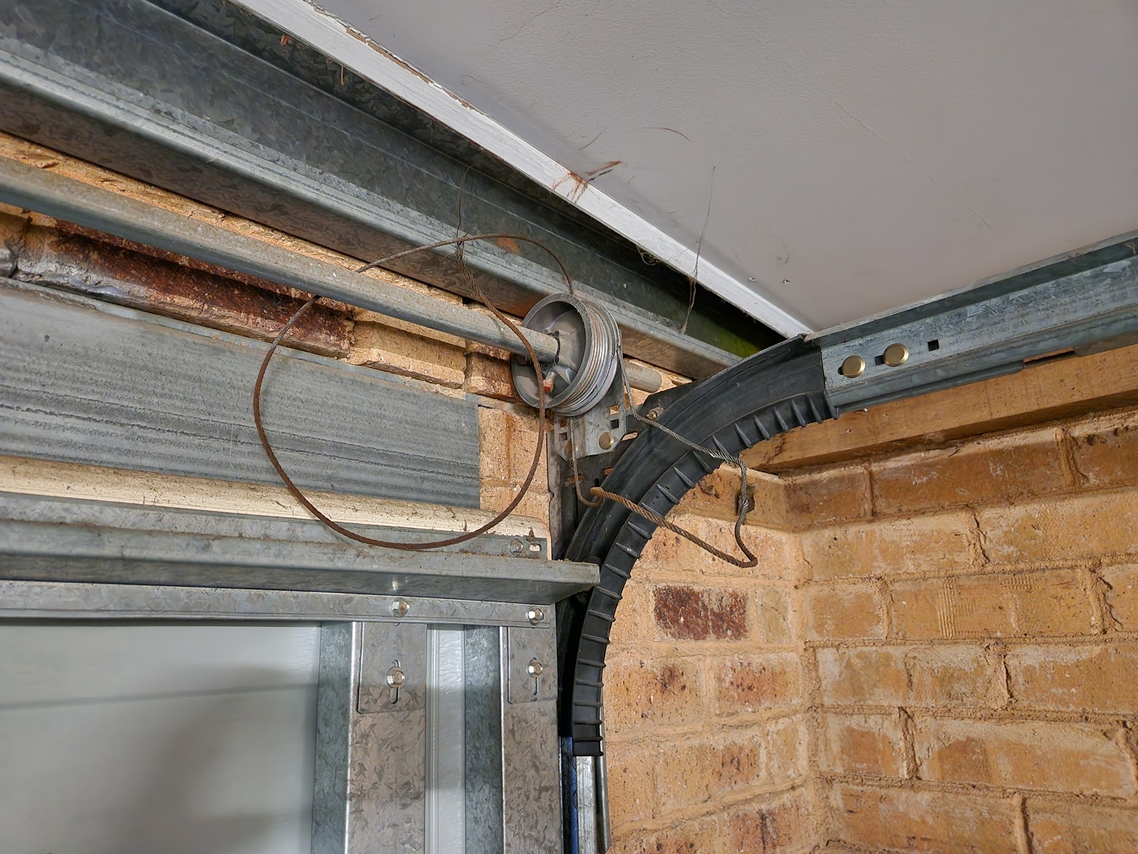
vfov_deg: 58.9
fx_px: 756
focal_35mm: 23
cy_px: 427
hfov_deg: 73.9
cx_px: 569
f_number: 1.8
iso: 640
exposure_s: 1/10
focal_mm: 5.4
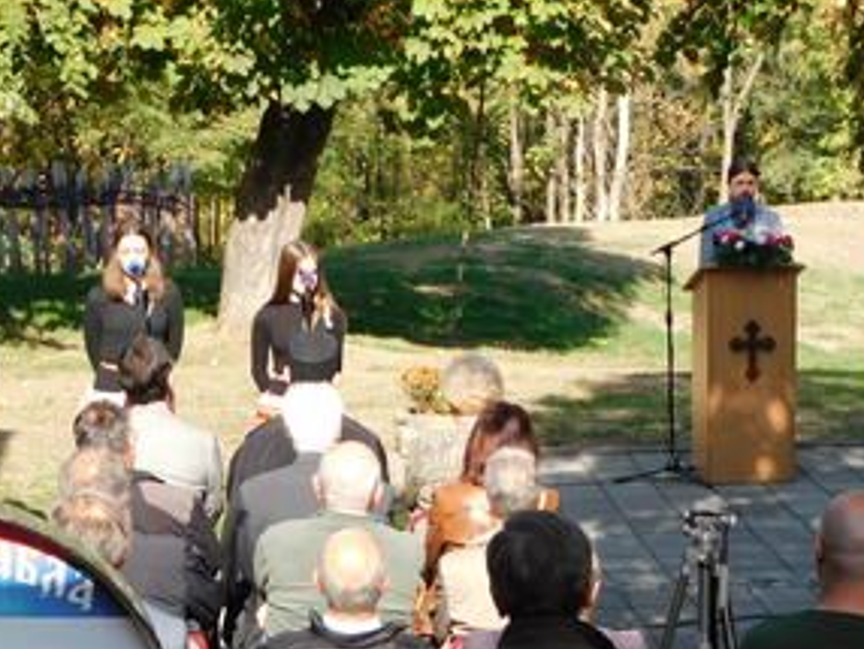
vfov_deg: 12.8
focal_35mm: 116
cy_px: 388
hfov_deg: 16.8
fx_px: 2898
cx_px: 686
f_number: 4.3
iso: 125
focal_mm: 12.6
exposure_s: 1/320
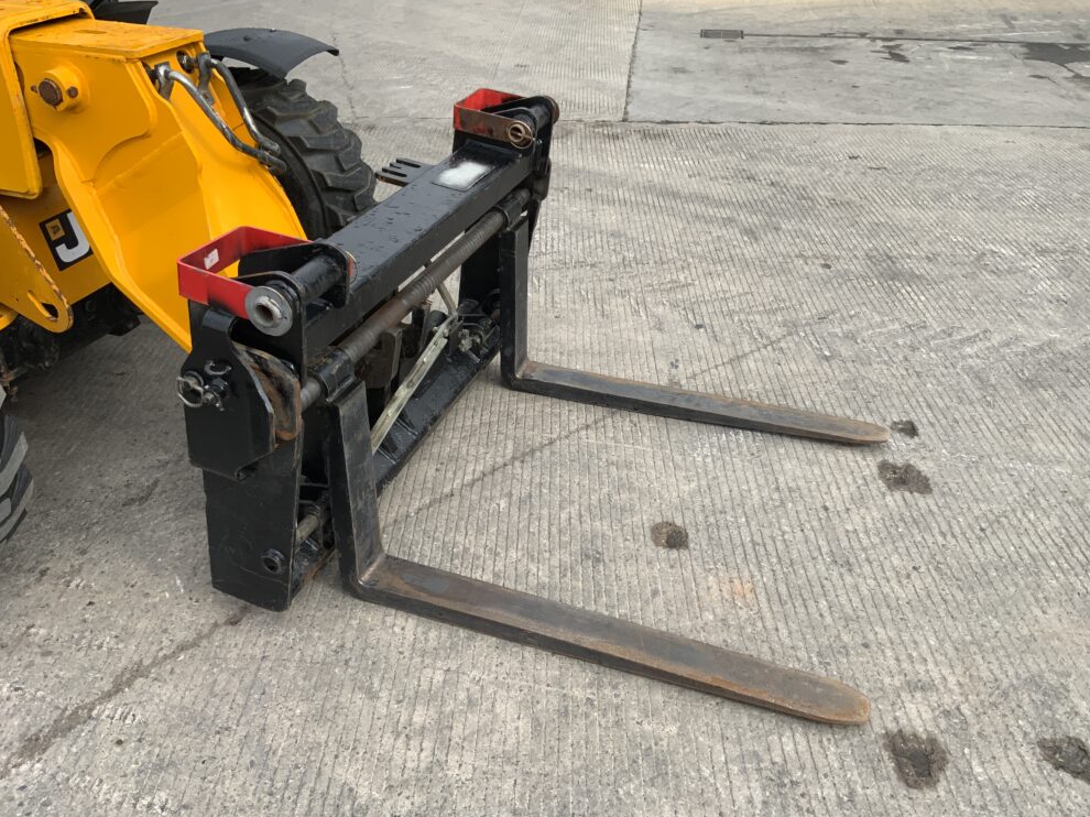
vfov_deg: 46.8
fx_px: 944
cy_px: 399
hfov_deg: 60.0
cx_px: 555
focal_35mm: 30
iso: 16
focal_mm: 3
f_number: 1.8
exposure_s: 1/997
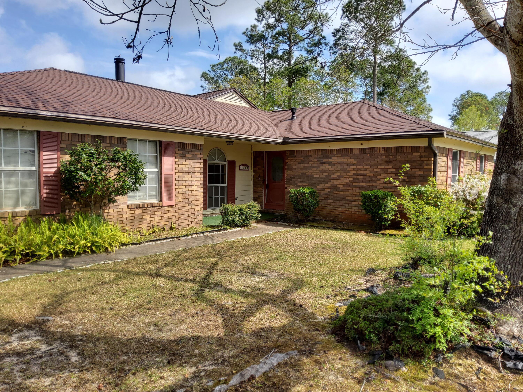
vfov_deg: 53.1
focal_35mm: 26
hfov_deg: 67.3
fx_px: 393
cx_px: 262
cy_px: 196
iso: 50
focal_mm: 3.08
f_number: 2
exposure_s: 1/907
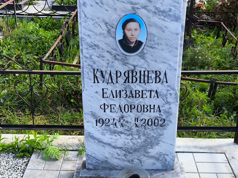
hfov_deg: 38.2
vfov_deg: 29.1
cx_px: 119
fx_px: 344
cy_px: 89
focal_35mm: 50
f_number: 1.7
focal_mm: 4.71
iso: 50
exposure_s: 1/249
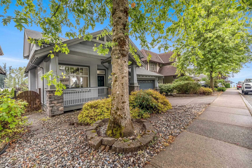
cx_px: 126
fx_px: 105
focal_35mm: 15
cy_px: 84
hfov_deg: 100.4
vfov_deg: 77.3
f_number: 4
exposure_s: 1/80
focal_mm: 10
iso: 80
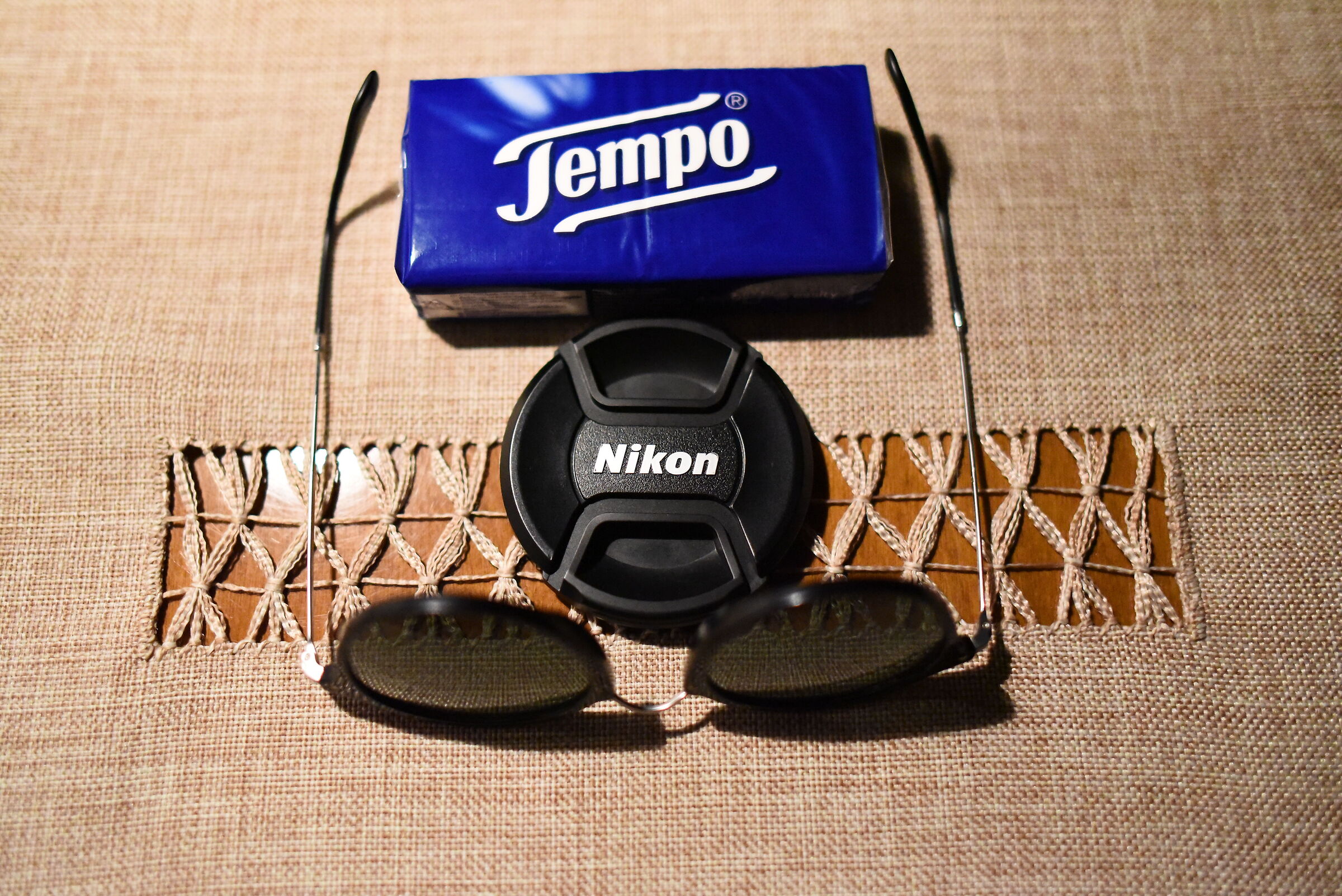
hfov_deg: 65.5
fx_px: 1044
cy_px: 448
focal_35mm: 28
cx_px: 671
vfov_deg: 46.4
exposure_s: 1/4000
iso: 12800
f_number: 1.8
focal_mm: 28
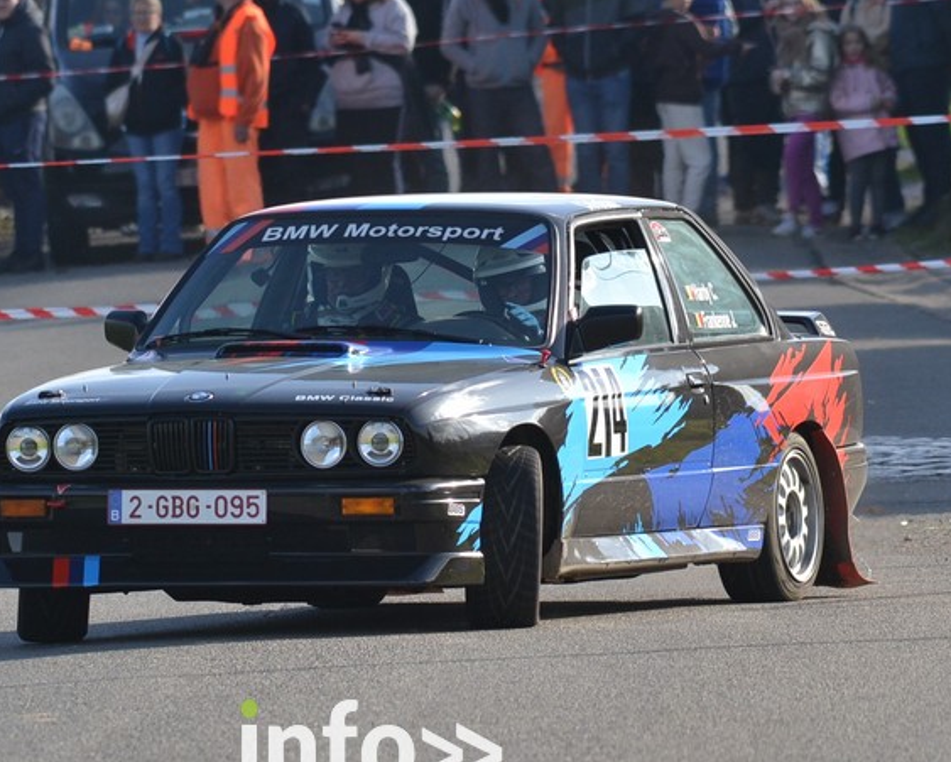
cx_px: 372
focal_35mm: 768
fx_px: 21627
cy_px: 371
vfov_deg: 2.0
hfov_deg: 2.5
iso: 400
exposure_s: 1/800
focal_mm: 300
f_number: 6
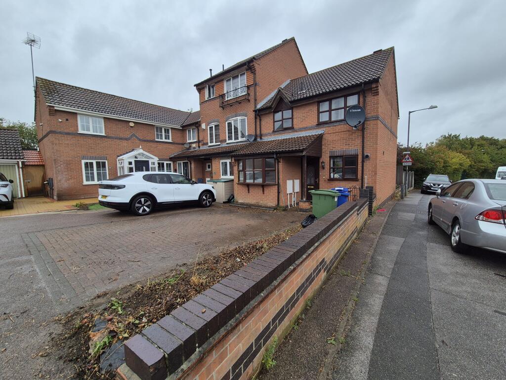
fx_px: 190
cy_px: 190
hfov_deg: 106.2
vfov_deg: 89.9
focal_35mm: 13
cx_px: 253
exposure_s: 1/972
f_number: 2.2
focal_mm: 2.2
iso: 50
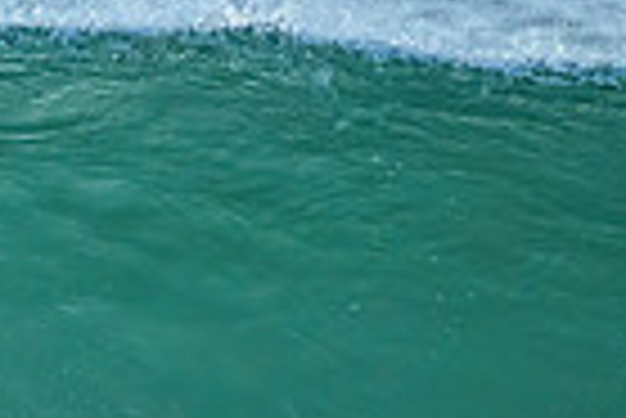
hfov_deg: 0.6
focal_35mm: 3329
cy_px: 447
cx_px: -275
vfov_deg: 0.4
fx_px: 57947
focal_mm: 800
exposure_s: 1/1250
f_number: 11
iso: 5600
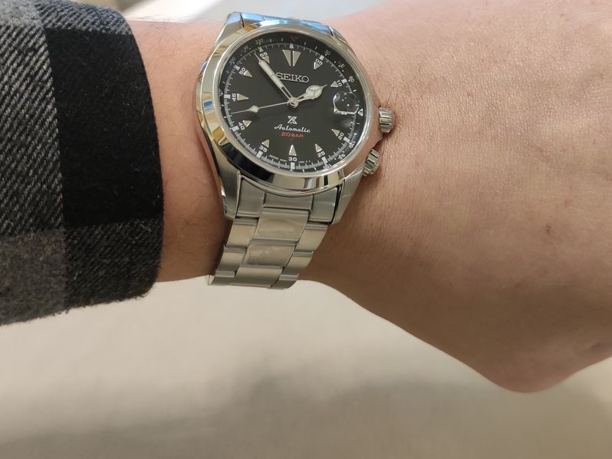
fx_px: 743
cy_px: 148
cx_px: 346
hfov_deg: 44.7
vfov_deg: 34.0
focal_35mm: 42
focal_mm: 5.43
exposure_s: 1/50
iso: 604
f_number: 1.89
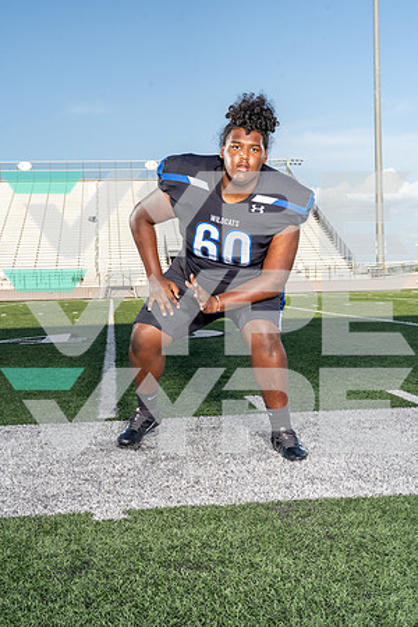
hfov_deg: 28.6
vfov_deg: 41.9
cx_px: 209
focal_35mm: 47
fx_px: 819
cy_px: 314
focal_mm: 47
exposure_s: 1/250
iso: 160
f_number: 10
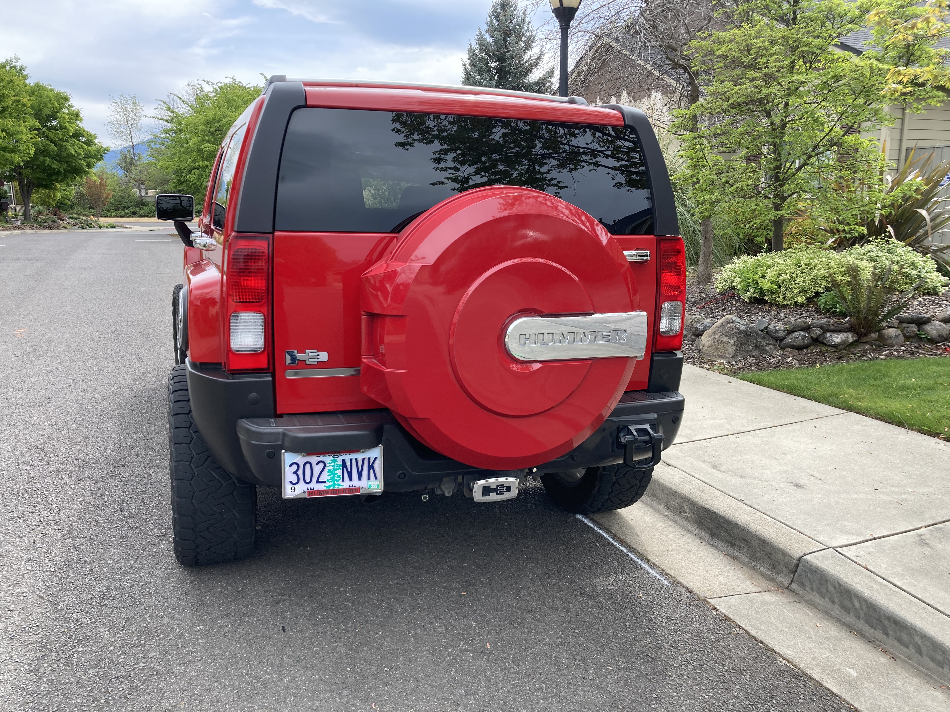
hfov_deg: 63.4
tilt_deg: -11.3
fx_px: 768
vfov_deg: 49.7
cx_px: 475
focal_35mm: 28
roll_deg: +0.9
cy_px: 356
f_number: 1.8
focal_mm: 3.99
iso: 20
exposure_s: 1/461
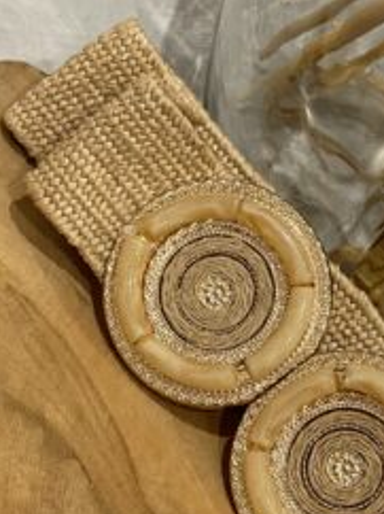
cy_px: 219
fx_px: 1571
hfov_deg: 13.9
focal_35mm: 106
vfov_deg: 18.6
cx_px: 310
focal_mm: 7.5
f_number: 2.2
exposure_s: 1/50
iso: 160
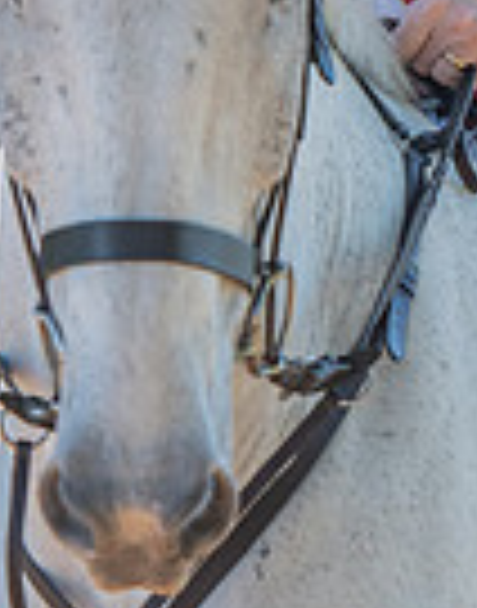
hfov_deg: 2.1
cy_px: 57
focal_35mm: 716
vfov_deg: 2.7
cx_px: 591
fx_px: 12781
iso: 280
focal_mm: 125
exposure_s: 1/320
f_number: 4
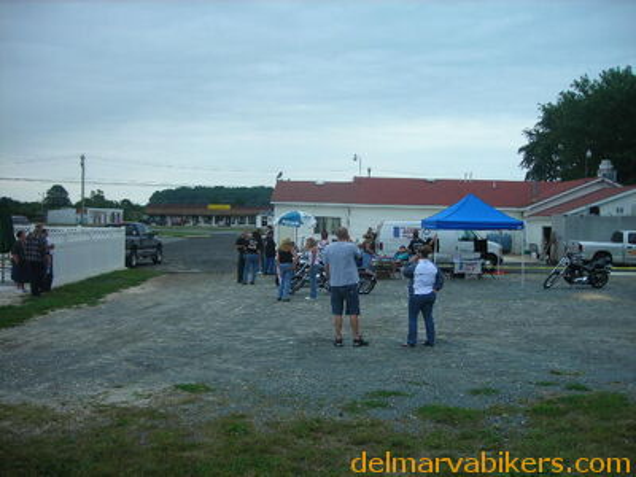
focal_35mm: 38
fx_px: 698
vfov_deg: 37.7
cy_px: 238
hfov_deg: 49.0
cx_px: 318
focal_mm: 6.3
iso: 50
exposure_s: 1/182
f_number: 3.2
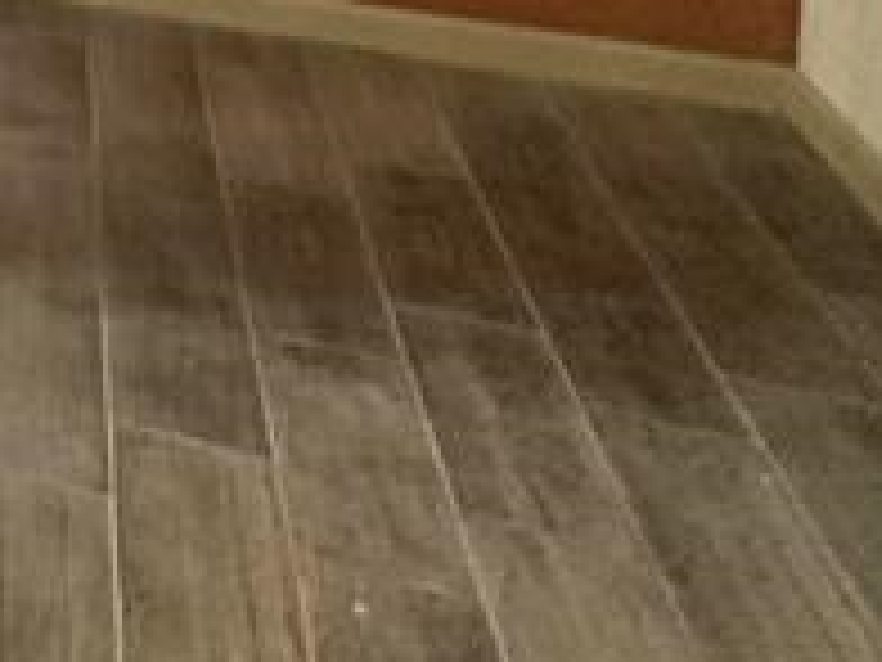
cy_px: -540
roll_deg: +0.9
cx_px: -1224
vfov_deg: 16.7
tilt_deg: -3.1
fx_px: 1860
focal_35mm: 73
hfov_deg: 15.2
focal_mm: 2.22
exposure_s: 1/60
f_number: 2.2
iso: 320
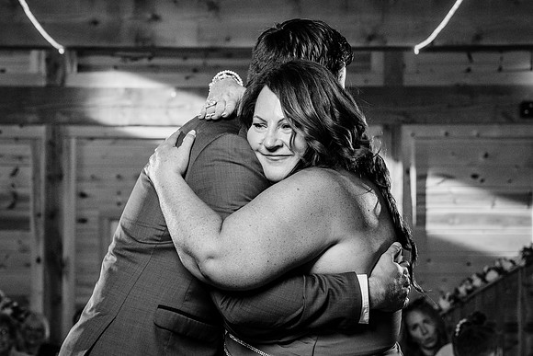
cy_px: 265
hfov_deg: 17.1
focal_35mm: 119
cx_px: 238
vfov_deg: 11.5
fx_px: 1769
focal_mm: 70
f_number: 5.6
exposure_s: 1/200
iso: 2000
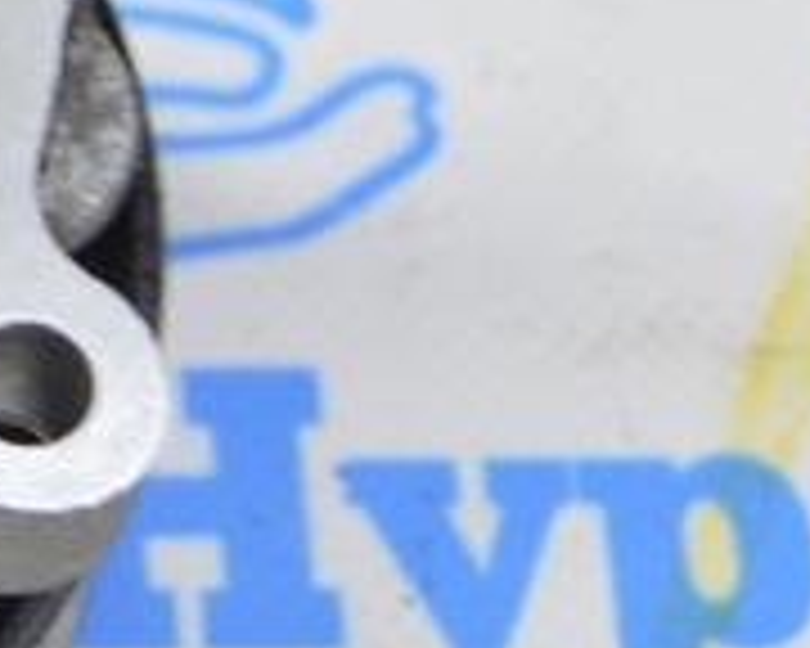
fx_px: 6521
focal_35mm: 272
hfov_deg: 7.0
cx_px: -504
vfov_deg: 5.6
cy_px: -227
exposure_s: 1/20
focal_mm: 34
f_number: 5.6
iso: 400
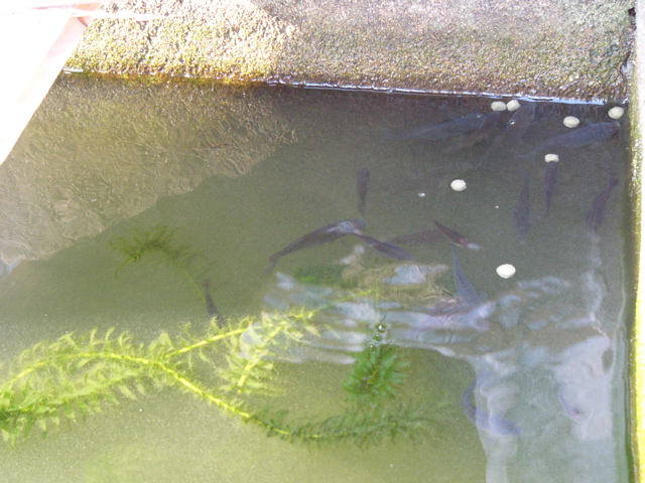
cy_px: 242
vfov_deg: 17.4
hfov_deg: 23.0
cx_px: 322
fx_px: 1584
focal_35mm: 85
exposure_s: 1/60
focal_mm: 14.1
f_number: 2.8
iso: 200
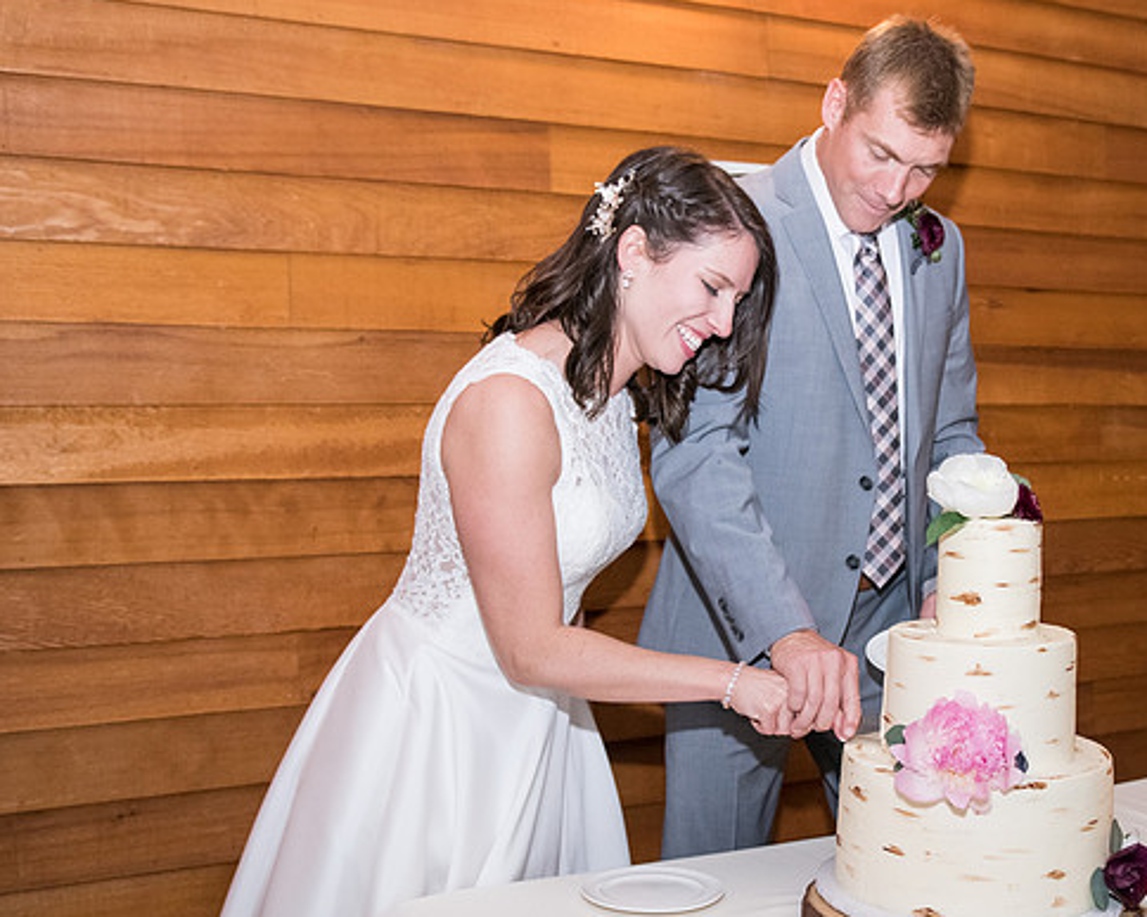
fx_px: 1663
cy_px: 492
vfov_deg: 30.8
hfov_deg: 37.5
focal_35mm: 49
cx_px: 801
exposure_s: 1/320
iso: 2000
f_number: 3.5
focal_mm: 32
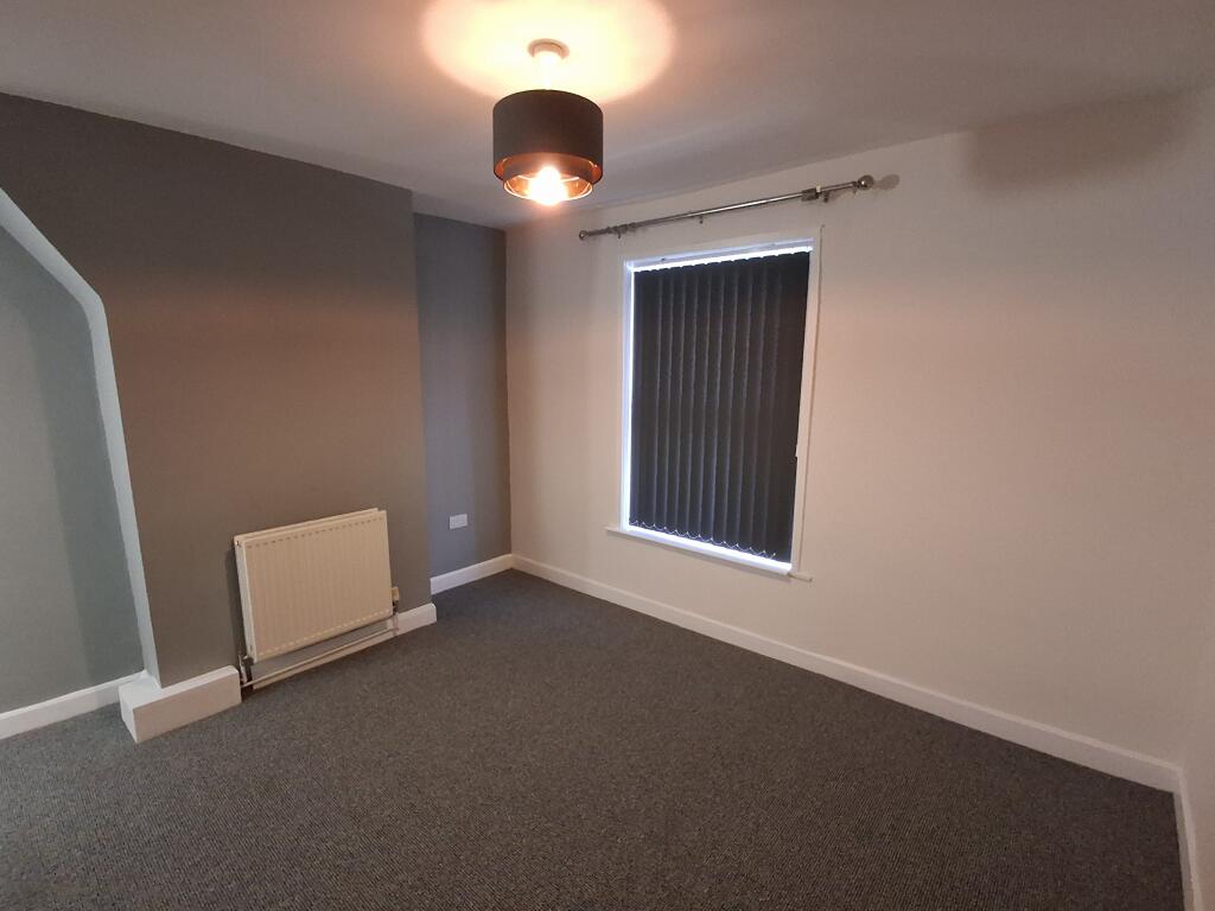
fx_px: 562
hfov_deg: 94.5
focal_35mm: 16
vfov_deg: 78.1
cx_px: 608
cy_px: 456
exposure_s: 1/50
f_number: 2.2
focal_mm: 1.64
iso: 400
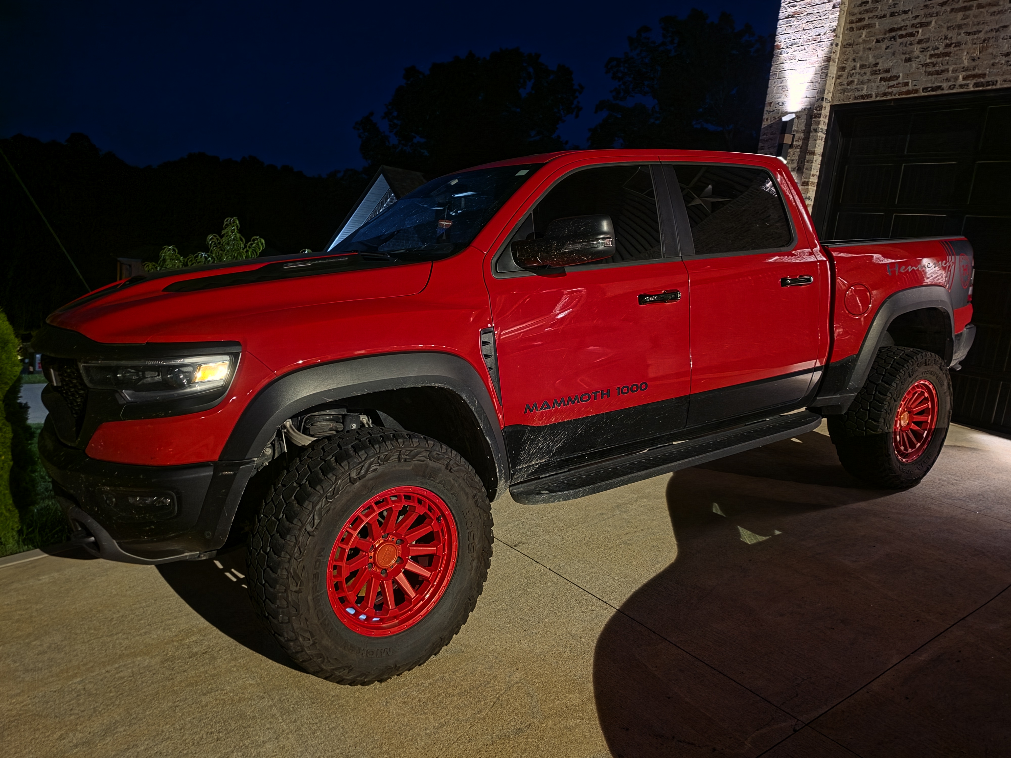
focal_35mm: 23
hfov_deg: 73.9
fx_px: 672
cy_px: 379
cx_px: 506
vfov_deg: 58.9
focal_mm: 6.5
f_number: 1.4
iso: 800
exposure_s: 1/4.51
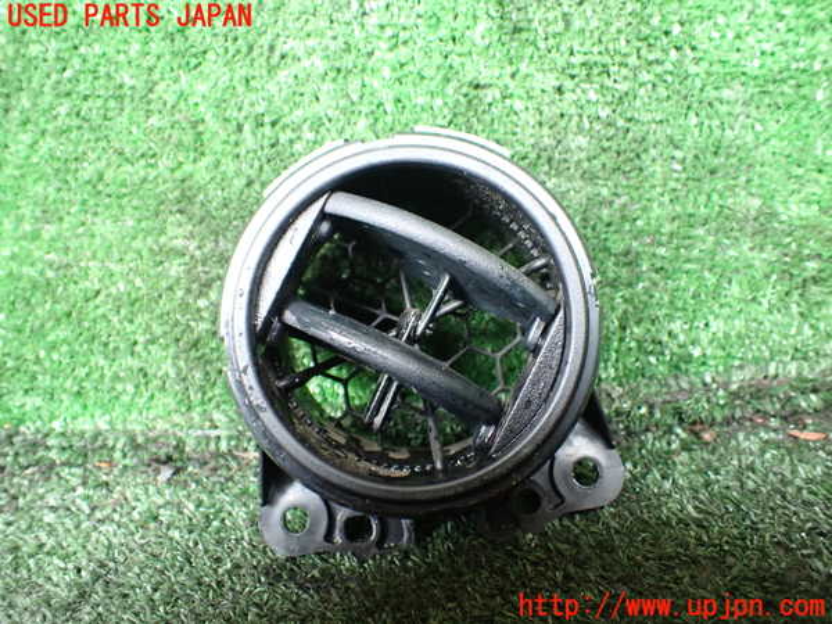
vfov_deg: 46.8
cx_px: 416
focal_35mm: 30
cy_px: 312
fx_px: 721
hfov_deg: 60.0
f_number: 2.3
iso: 800
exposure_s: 1/30
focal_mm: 5.4
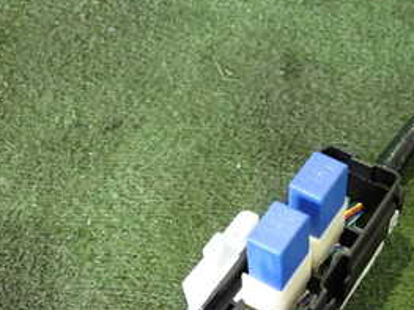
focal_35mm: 57
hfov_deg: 33.1
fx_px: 681
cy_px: 268
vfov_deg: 25.0
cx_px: 312
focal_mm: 4.5
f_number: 2
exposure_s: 1/30
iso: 500
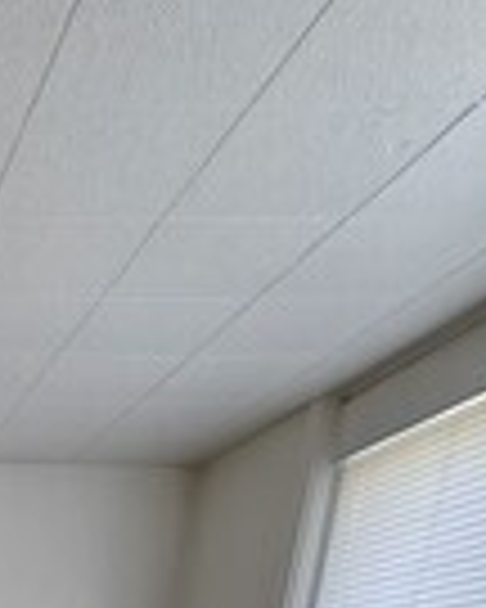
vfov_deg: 26.7
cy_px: 937
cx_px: -340
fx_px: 845
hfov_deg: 22.4
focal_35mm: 47
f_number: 2.2
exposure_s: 1/60
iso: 125
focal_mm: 2.2
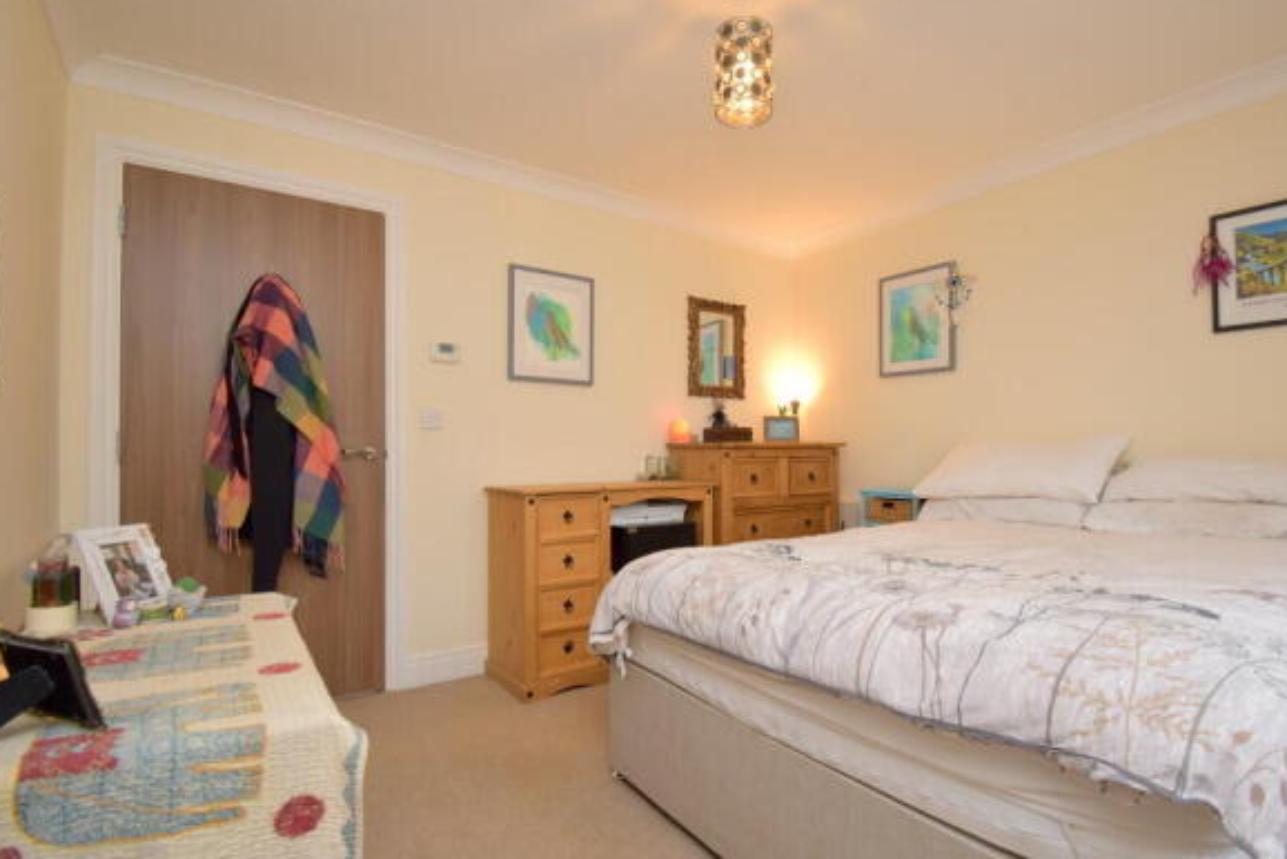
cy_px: 455
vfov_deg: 70.4
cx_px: 682
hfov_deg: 93.1
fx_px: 608
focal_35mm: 17
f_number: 4.5
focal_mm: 10
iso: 400
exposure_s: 1/30
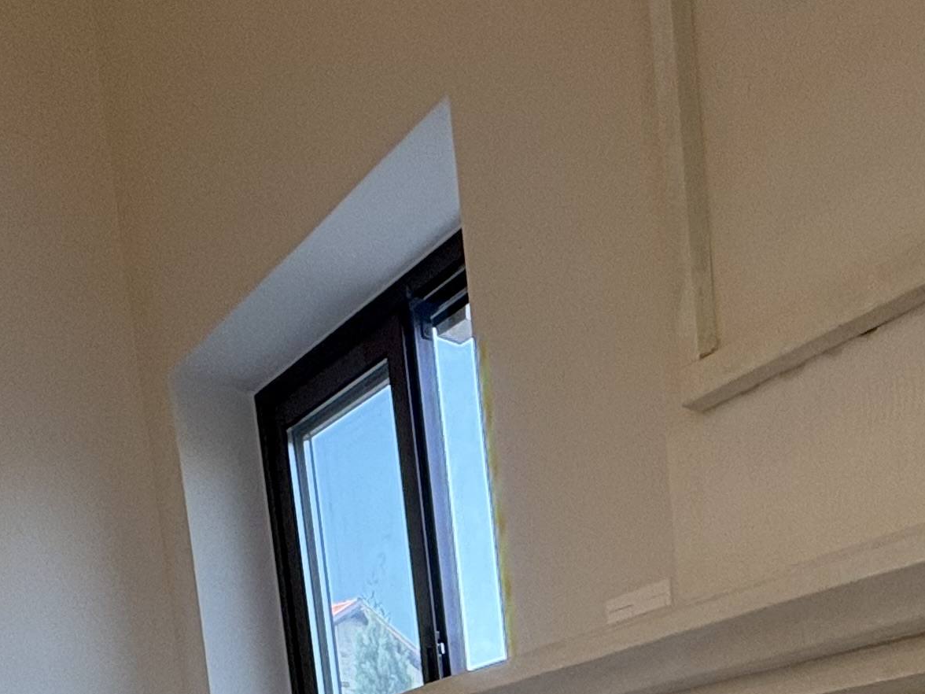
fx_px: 1283
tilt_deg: -7.1
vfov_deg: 23.8
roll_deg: +3.8
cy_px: 1052
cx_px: 967
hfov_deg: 35.1
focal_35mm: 48
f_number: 2.2
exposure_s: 1/109
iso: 125
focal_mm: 2.22
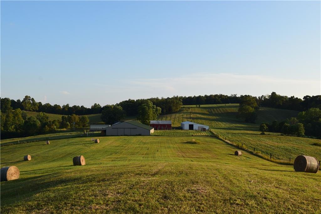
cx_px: 160
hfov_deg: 47.9
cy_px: 107
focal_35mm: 40
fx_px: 361
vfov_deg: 33.0
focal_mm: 27
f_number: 11
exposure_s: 1/400
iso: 400
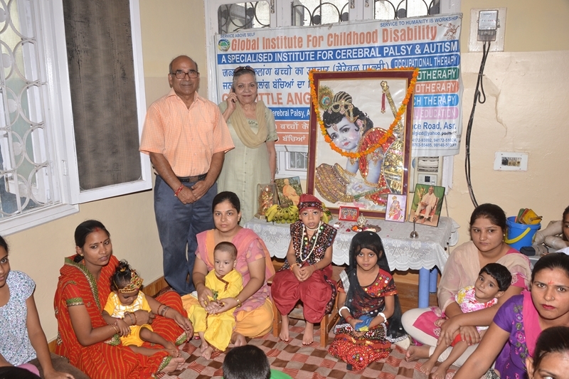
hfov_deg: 61.9
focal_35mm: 30
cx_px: 284
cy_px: 190
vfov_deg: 43.6
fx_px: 474
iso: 400
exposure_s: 1/125
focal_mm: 20
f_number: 5.6
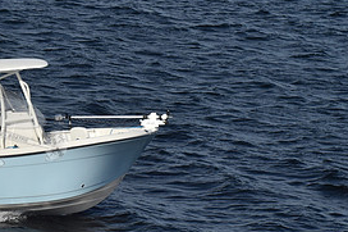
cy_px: 116
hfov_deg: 6.4
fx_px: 3091
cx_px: -15
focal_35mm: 320
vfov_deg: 4.3
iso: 400
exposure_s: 1/1000
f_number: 16
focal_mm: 100
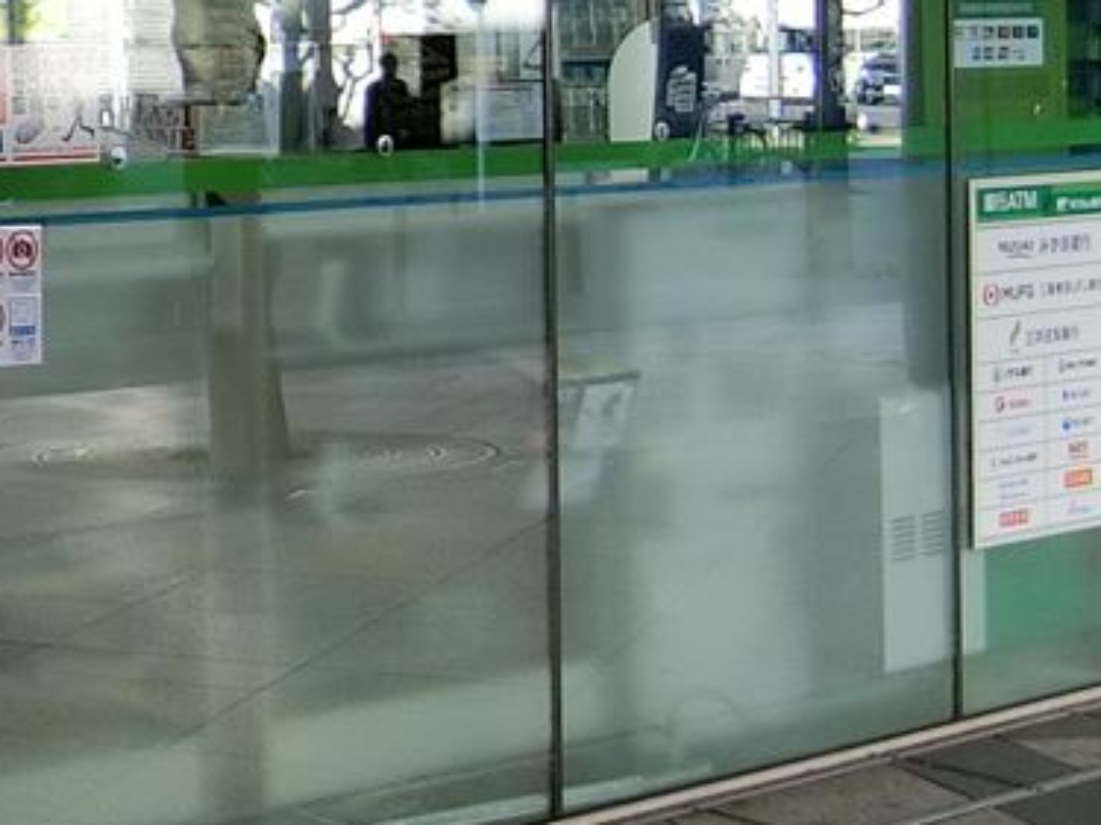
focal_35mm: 81
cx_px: -631
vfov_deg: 17.9
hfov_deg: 20.2
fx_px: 2575
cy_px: 68
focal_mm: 4.06
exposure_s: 1/125
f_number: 2.7
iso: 125
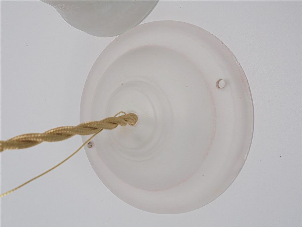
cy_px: 114
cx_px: 151
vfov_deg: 41.8
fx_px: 297
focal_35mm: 34
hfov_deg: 54.0
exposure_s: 1/80
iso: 100
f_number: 4
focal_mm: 6.1
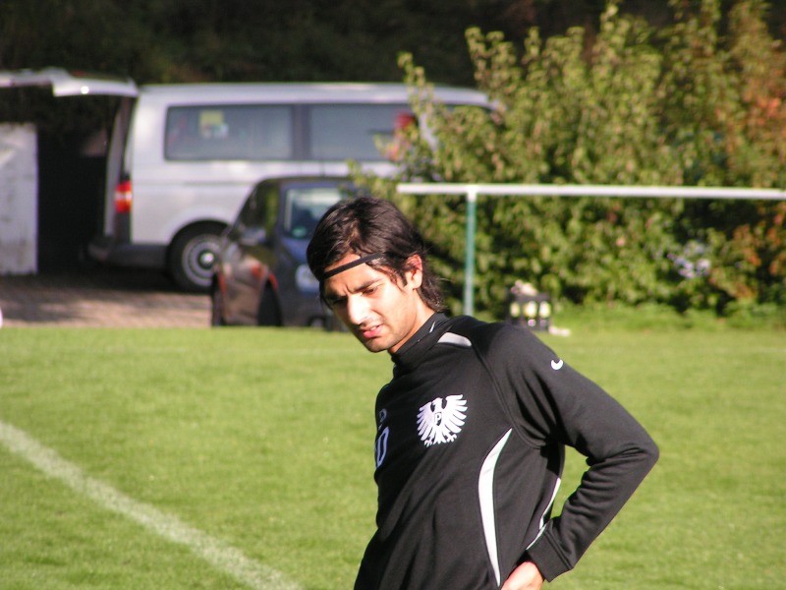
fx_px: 8061
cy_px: 295
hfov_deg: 5.6
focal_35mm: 355
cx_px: 393
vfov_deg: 4.2
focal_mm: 54.2
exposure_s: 1/500
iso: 50
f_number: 3.5
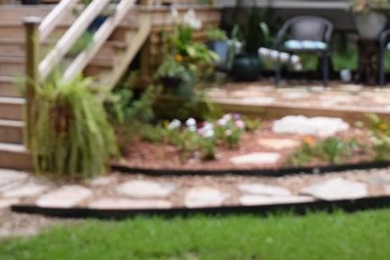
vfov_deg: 15.0
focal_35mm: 89
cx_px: 100
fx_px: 966
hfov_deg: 22.6
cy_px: -17
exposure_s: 1/250
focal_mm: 25
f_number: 5.6
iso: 400
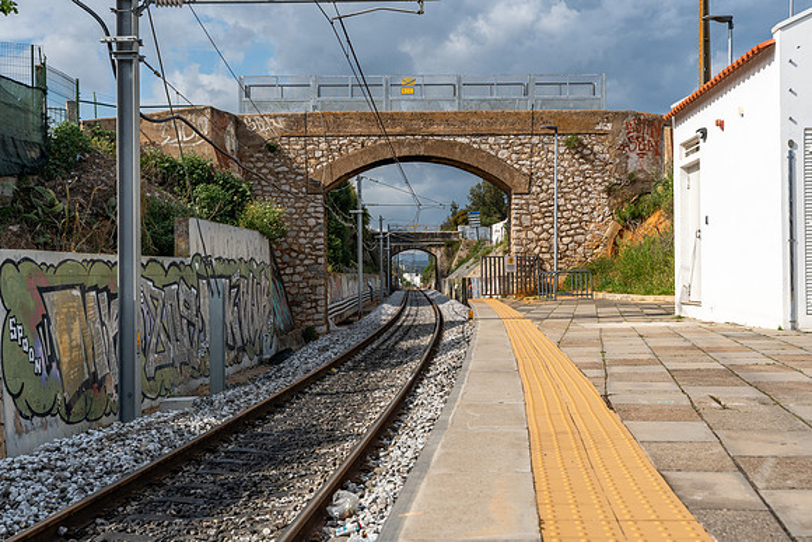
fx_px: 1056
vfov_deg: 28.8
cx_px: 412
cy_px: 271
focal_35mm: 47
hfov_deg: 42.0
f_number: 8
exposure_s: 1/800
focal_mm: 45.7
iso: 100
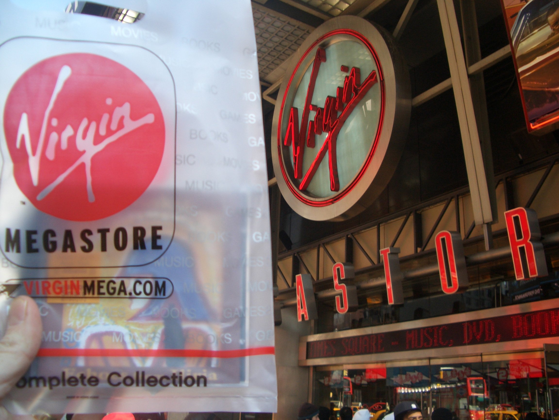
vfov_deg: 40.7
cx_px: 280
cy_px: 210
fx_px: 565
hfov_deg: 52.6
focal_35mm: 35
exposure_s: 1/125
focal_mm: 5.8
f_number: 2.6
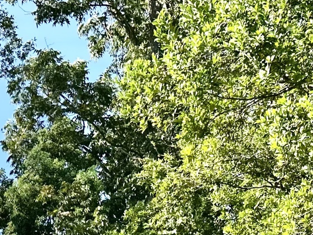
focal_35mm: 106
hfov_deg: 18.4
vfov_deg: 13.2
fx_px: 958
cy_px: 344
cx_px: 78
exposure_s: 1/2028
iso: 80
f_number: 1.78
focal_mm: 6.86
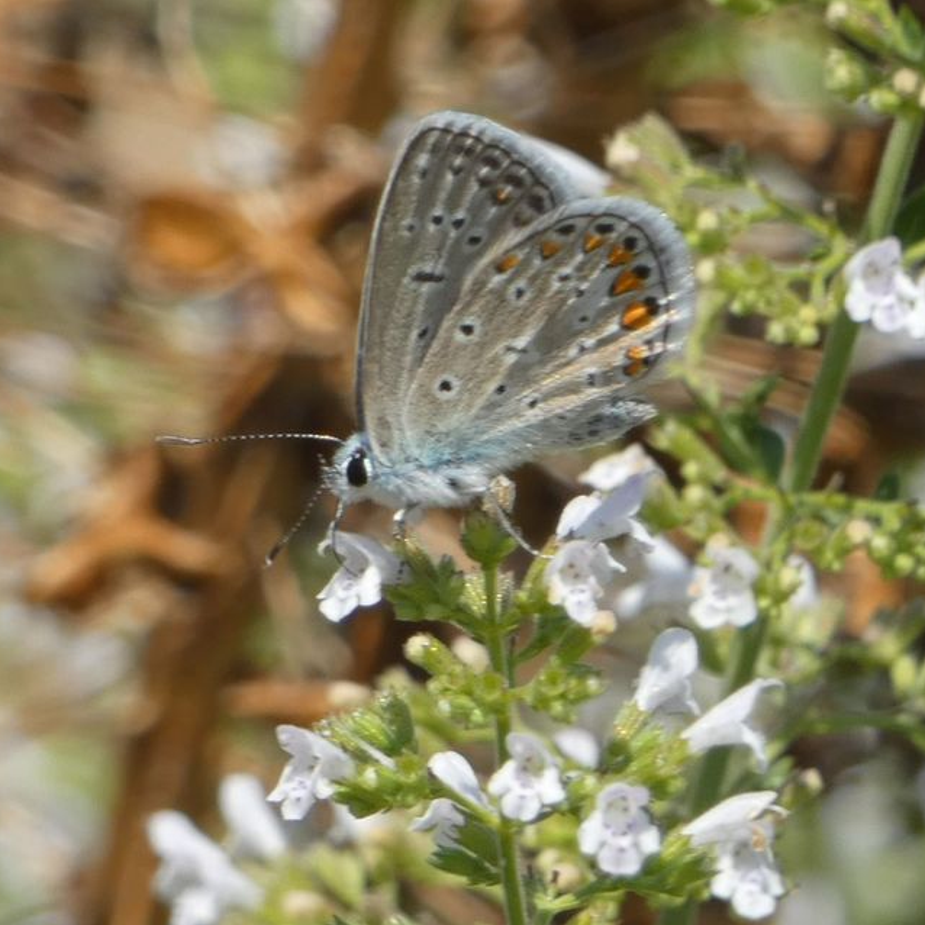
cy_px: 462
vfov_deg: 3.3
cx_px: 559
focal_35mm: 537
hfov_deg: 3.3
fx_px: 16235
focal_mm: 81.4
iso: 80
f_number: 5.6
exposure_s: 1/160
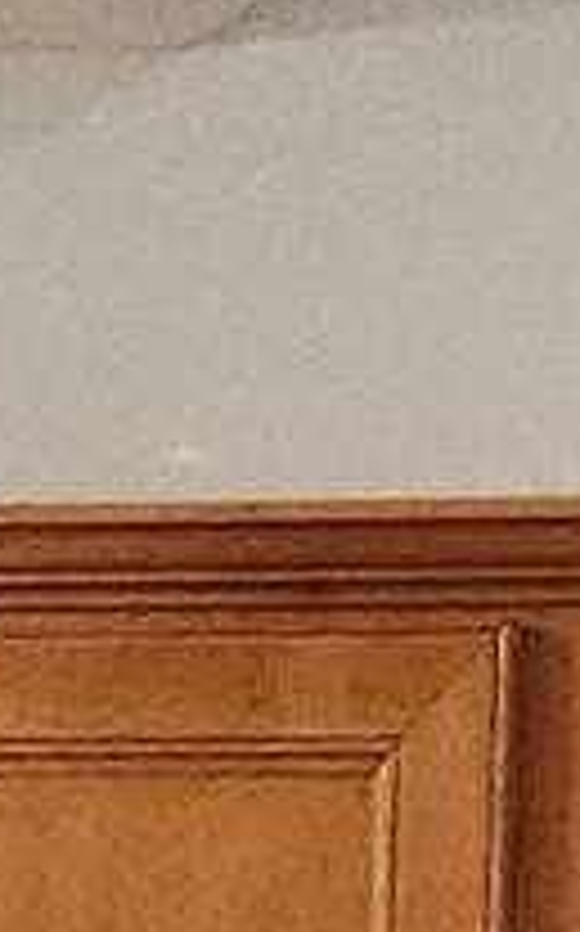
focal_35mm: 241
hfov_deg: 5.4
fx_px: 6108
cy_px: 2206
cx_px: 724
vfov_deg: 8.1
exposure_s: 1/120
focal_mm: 5.4
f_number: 1.8
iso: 400
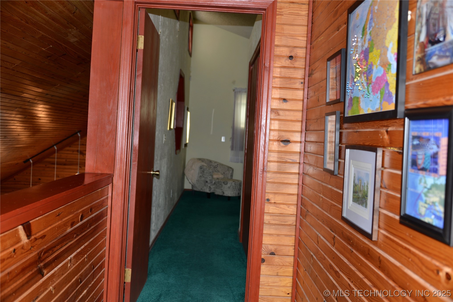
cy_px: 151
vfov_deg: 37.9
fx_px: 441
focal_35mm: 35
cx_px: 226
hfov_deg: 54.4
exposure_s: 1/60
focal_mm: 35
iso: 320
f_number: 3.8
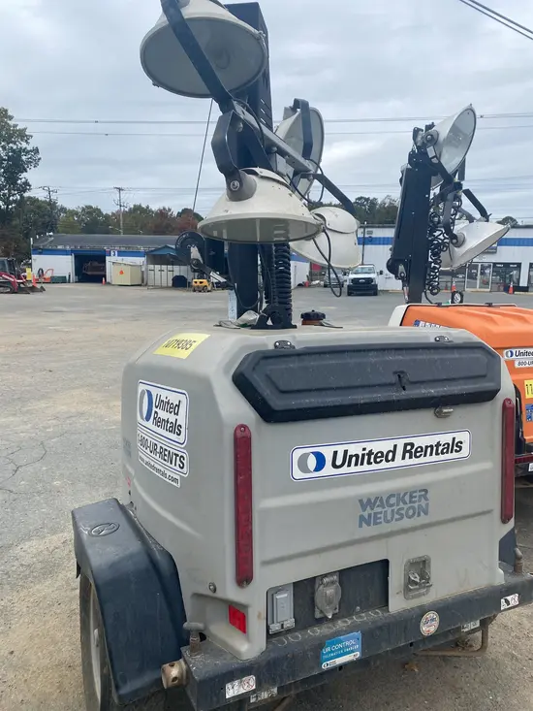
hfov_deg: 53.1
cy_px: 356
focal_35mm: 26
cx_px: 266
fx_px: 534
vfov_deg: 67.3
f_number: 1.8
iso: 32
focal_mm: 4.25
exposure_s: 1/1838
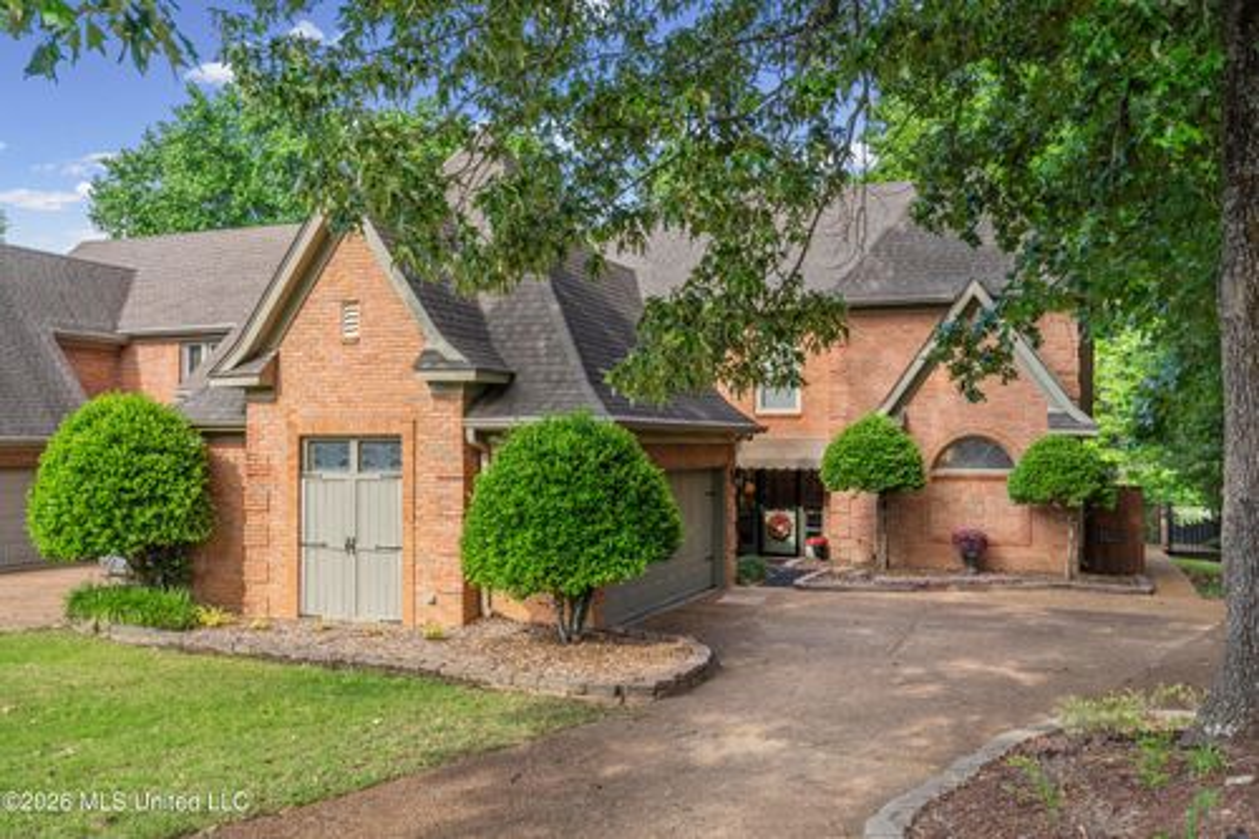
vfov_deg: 41.1
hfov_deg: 58.7
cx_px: 630
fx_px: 1119
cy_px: 420
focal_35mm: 32
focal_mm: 32
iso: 800
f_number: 9
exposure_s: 1/100
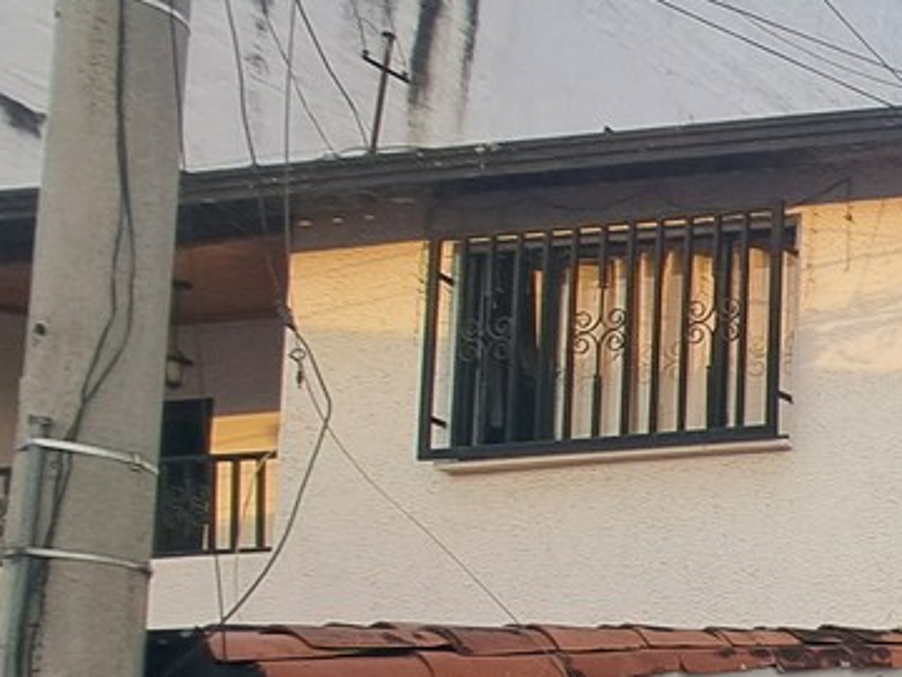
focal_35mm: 52
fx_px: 1355
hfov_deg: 19.5
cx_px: 1796
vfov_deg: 25.1
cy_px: 822
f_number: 2.2
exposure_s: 1/60
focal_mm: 1.74
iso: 50
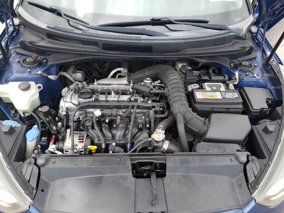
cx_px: 142
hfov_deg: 67.3
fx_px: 213
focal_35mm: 26
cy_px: 106
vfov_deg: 53.1
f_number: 1.5
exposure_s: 1/500
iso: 50
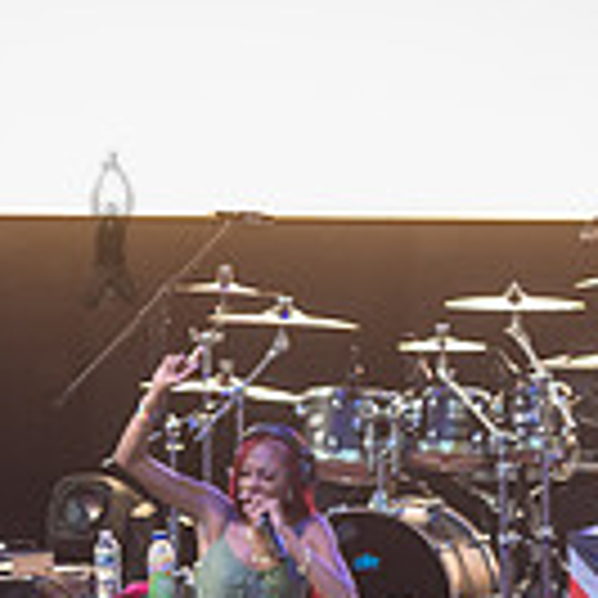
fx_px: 12333
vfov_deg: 2.8
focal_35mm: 631
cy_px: 663
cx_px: 108
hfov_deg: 2.8
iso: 1000
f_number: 4.5
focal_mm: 170
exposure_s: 1/250
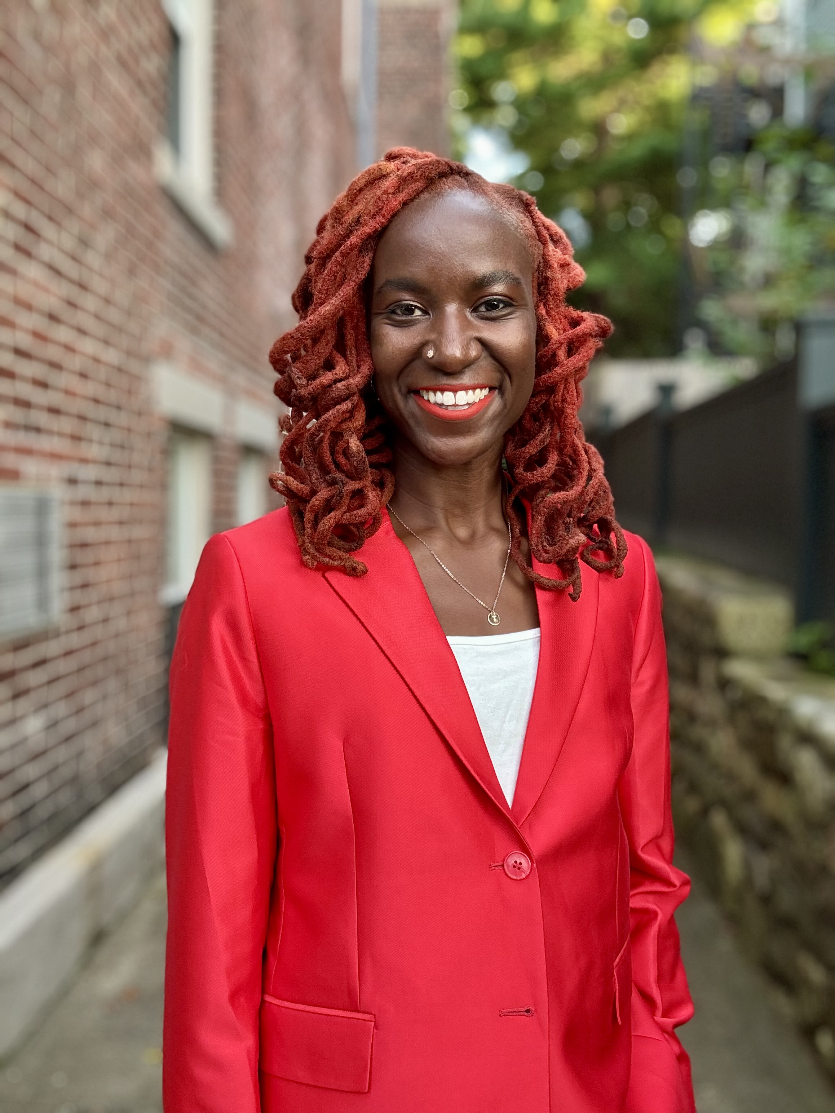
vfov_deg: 60.0
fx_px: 965
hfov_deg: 46.8
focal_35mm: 30
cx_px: 418
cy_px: 556
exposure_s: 1/60
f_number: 1.9
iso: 160
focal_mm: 2.69
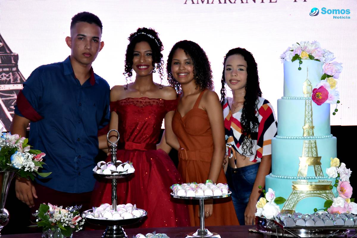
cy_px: 119
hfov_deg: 20.6
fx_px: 982
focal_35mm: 99
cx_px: 178
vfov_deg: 13.8
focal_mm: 66
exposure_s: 1/80
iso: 1600
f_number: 5
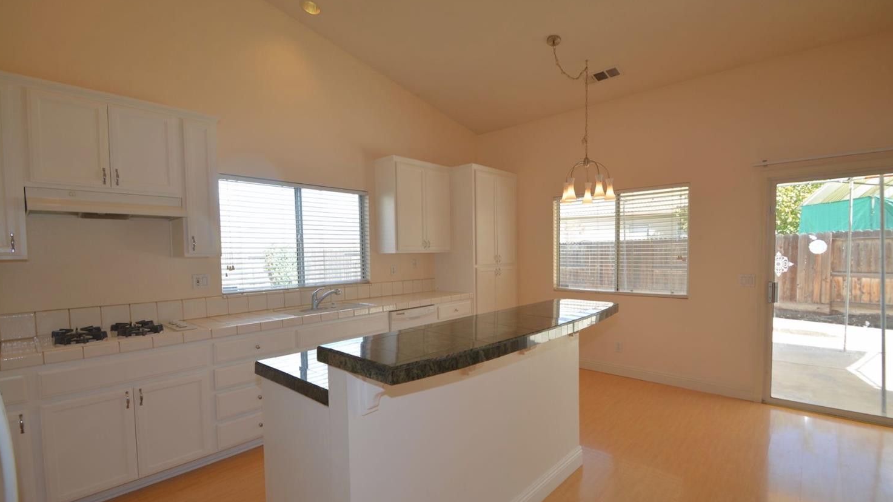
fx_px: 379
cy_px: 266
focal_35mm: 16
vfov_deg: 67.0
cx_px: 448
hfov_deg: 99.4
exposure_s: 1/125
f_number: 5.6
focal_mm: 10
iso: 200
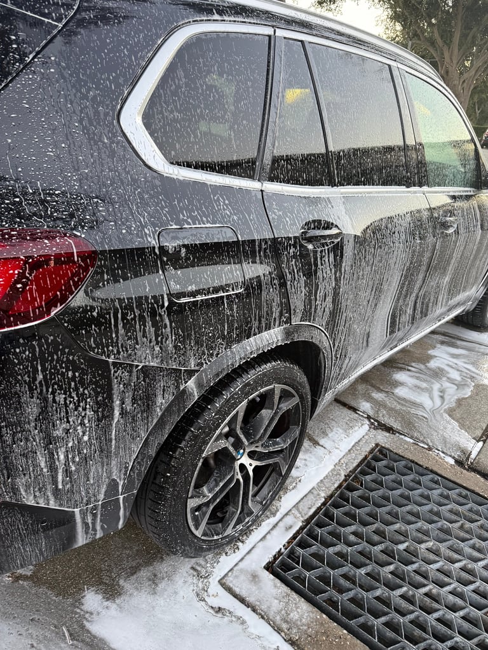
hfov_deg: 56.8
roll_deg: -4.7
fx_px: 451
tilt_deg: -23.3
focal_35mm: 24
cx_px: 244
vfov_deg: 71.6
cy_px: 325
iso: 200
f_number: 1.78
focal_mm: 6.76
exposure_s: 1/60
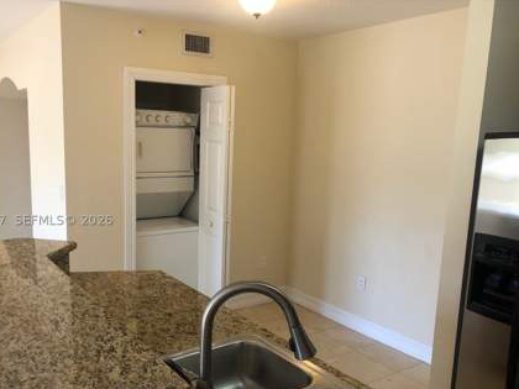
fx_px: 480
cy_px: 220
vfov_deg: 44.1
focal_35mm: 32
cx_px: 226
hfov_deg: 56.6
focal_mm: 3.99
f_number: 1.8
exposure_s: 1/40
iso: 32
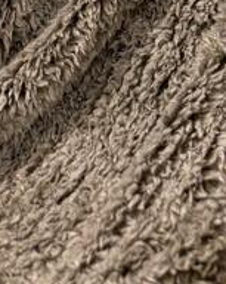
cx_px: 46
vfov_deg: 10.9
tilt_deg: +4.7
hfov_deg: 11.6
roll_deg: +0.3
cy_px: -512
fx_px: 1106
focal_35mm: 132
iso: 250
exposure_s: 1/60
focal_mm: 6.76
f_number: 1.78
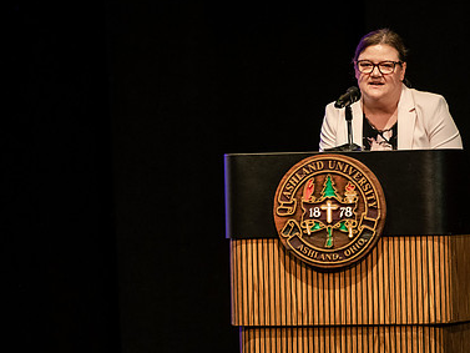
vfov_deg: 5.0
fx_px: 4020
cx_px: 320
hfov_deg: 6.7
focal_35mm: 296
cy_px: 205
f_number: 3.2
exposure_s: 1/200
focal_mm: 200
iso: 3200
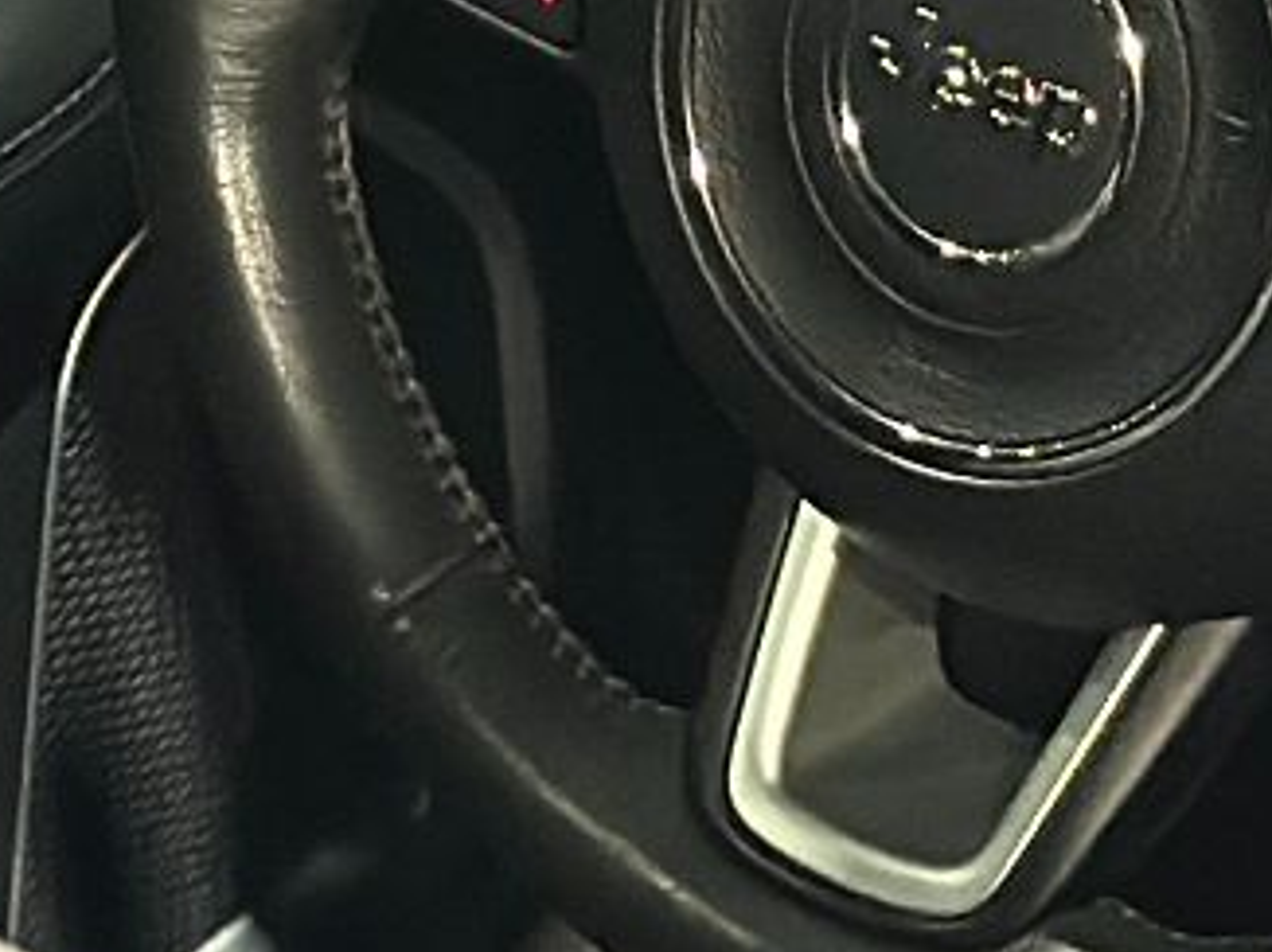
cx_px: 1440
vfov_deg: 5.2
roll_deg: +2.5
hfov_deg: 7.0
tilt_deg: -38.5
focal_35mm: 283
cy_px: -4
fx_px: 10391
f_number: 1.78
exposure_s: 1/30
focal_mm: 6.86
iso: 800
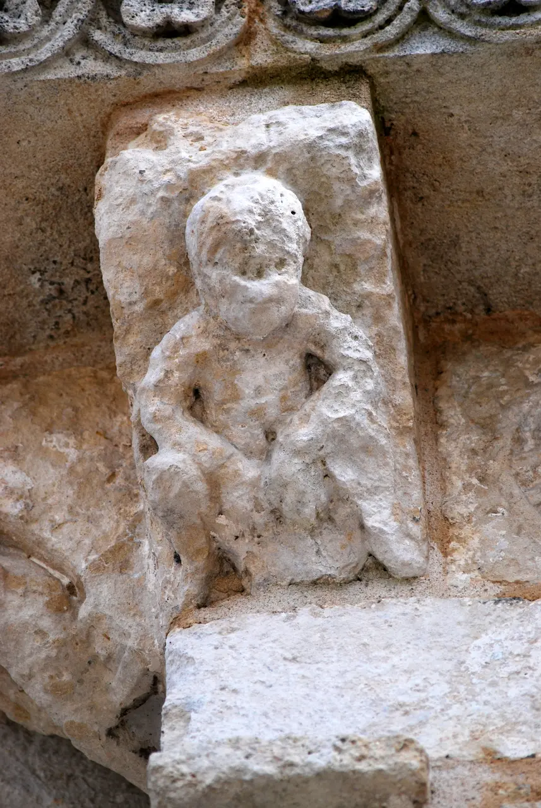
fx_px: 5056
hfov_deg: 6.1
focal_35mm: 225
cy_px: 404
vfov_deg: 9.1
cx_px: 270
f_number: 4.5
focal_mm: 150
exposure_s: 1/800
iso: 200
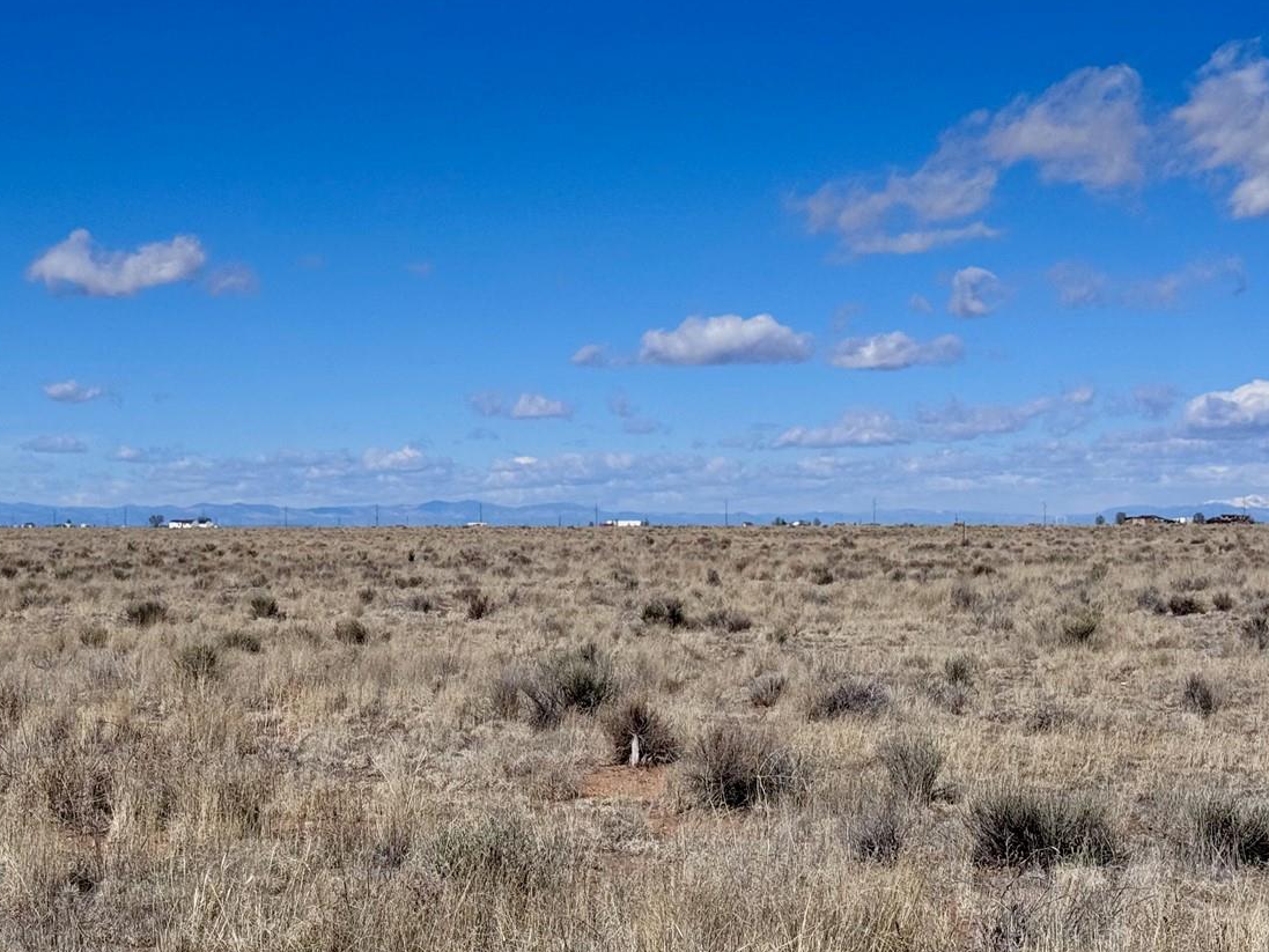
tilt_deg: -1.6
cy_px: 540
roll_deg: -0.1
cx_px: 464
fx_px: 2566
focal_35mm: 70
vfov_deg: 21.0
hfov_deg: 27.7
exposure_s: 1/12500
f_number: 1.78
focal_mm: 6.76
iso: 64
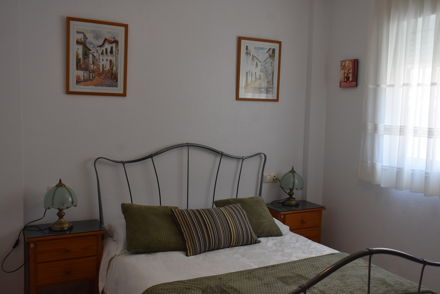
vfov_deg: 38.4
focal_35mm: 34
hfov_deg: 55.1
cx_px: 220
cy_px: 147
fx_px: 422
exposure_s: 1/160
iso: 800
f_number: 6.3
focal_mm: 23
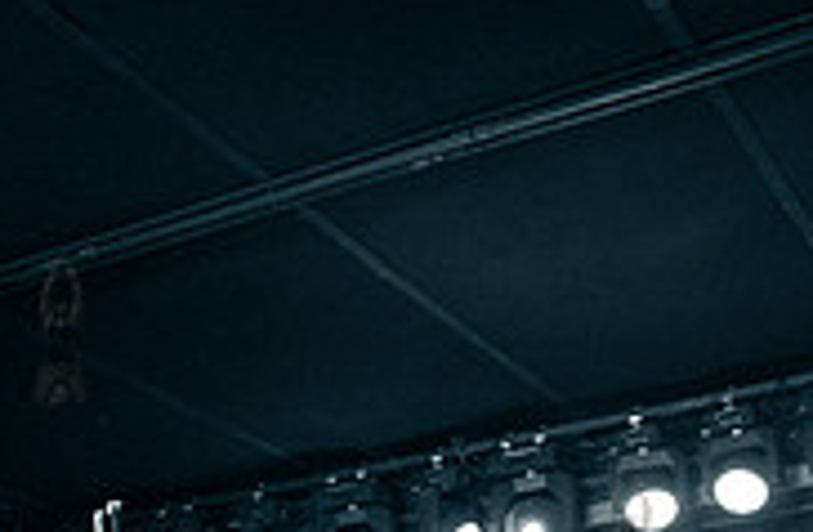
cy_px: 650
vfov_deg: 15.3
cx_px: -79
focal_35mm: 85
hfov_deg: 22.7
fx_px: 1908
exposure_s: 1/320
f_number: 2.8
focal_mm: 24
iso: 3200
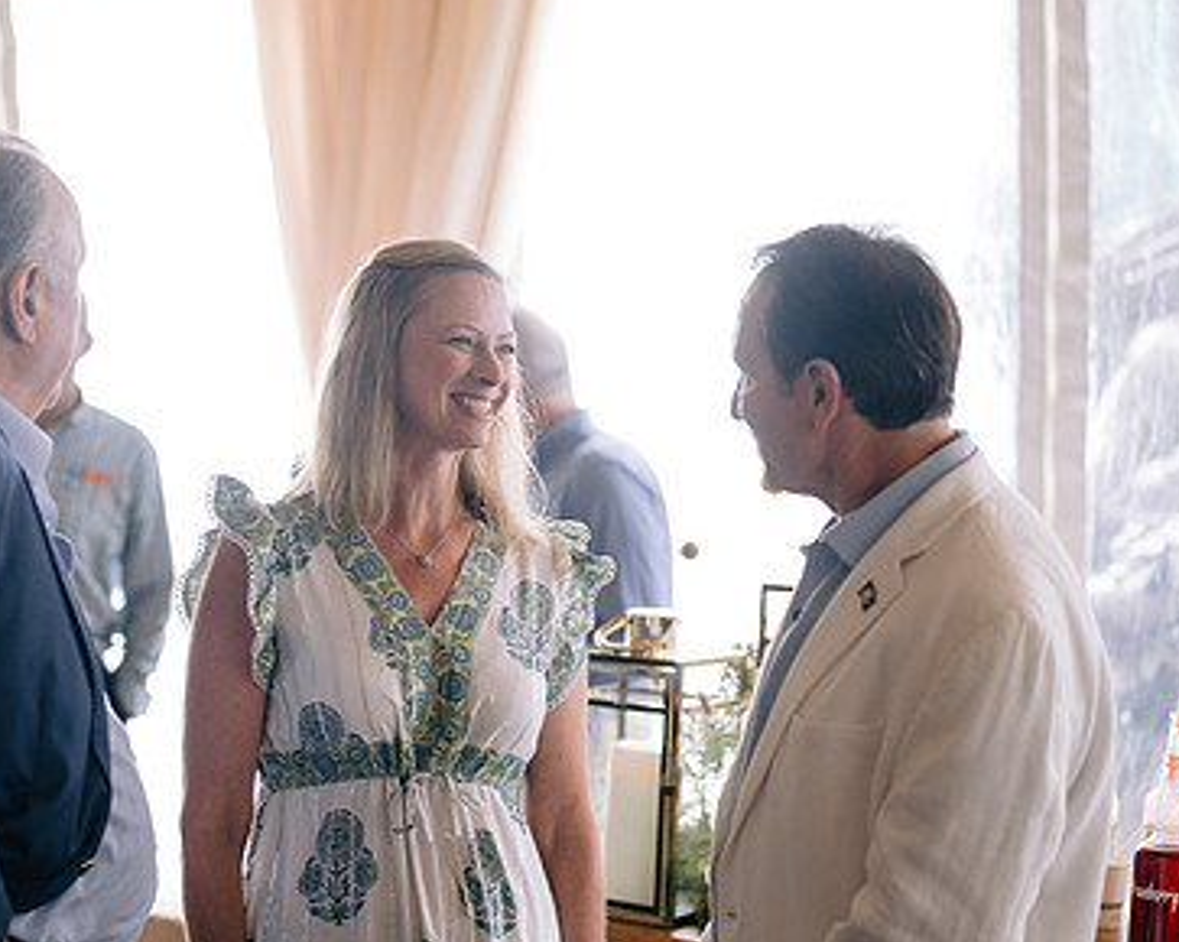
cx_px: 429
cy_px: 541
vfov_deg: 20.4
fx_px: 2616
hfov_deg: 25.3
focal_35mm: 75
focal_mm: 50
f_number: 2
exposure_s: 1/400
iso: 800
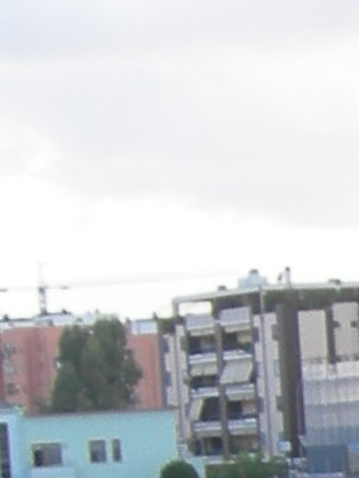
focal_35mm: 254
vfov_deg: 7.5
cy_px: 892
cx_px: 1185
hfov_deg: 5.4
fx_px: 3506
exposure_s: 1/85
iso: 64
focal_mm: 7.5
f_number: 3.4
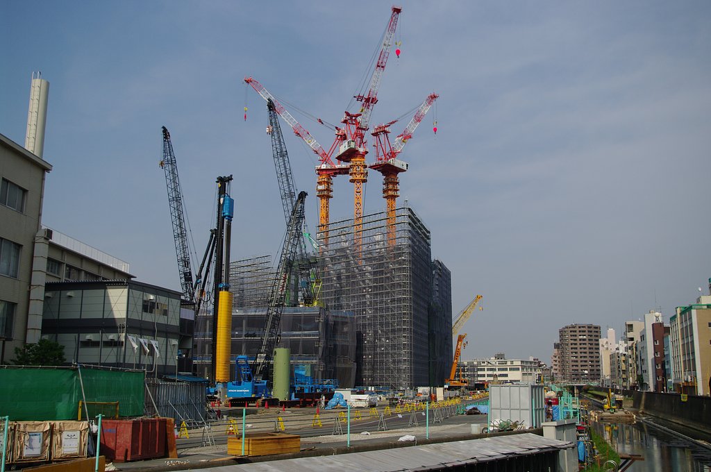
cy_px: 236
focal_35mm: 37
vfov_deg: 36.2
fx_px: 721
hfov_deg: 52.5
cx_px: 356
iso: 200
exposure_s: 1/2000
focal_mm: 24.38
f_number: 4.5
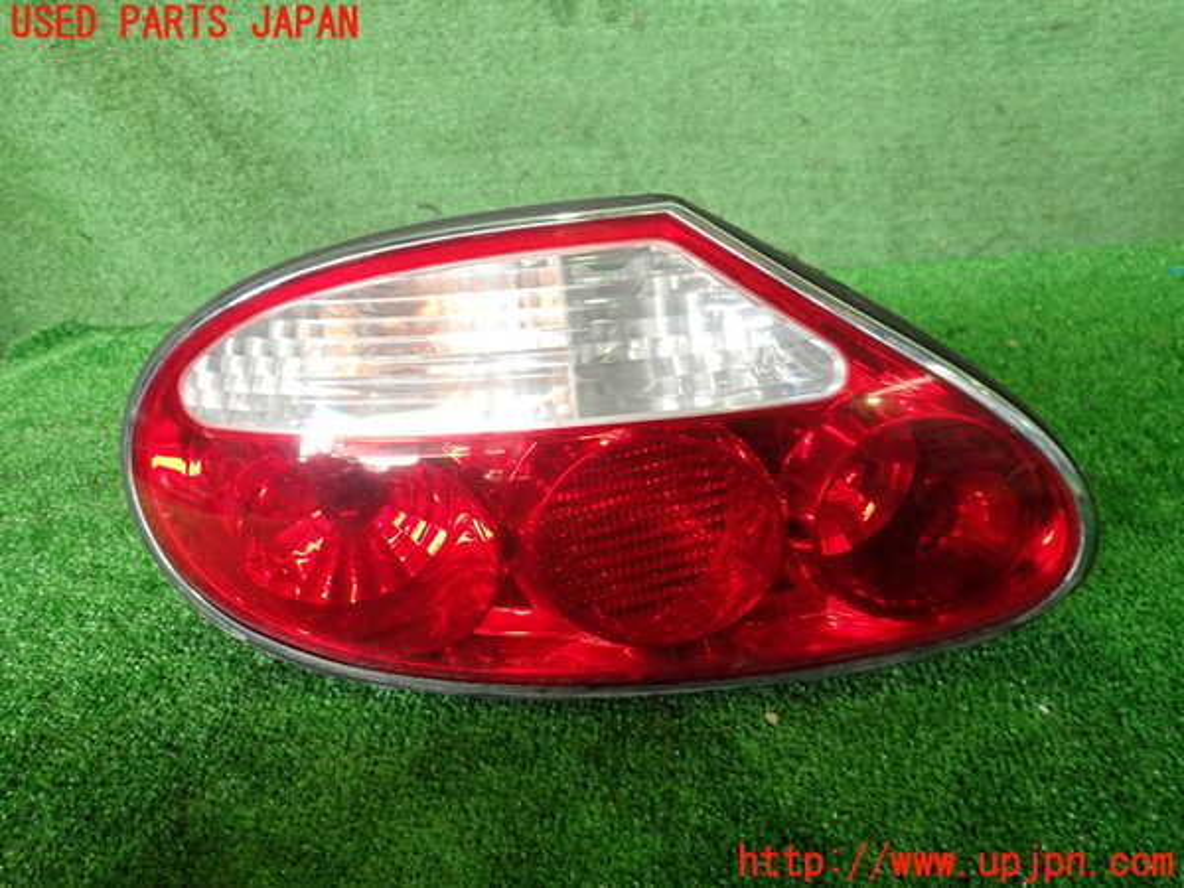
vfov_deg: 46.8
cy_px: 444
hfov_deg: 60.0
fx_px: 1026
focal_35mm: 30
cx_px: 592
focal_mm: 5.4
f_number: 2.3
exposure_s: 1/40
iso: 200
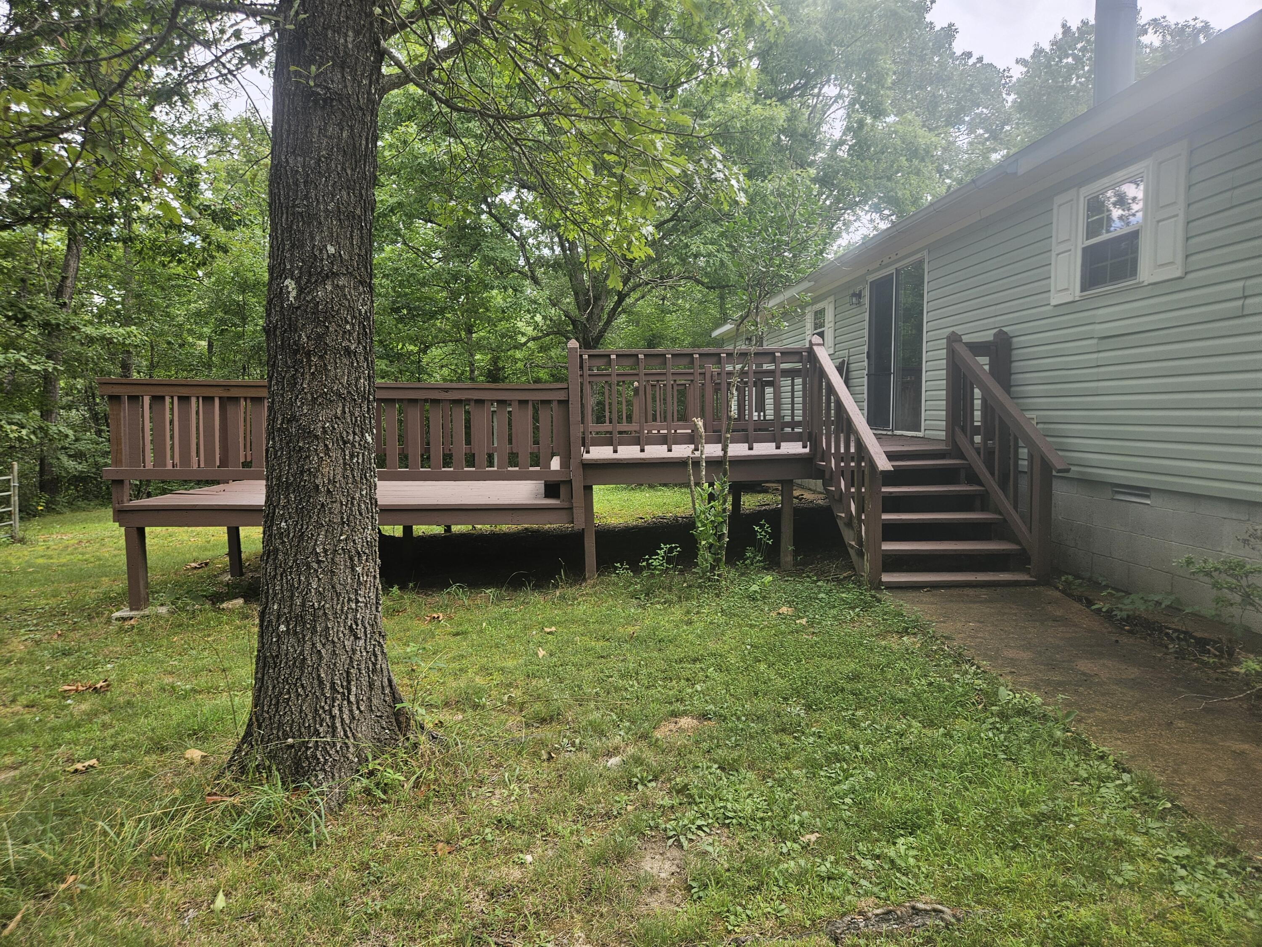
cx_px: 631
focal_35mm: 23
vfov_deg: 58.9
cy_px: 474
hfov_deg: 73.9
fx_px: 839
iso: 25
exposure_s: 1/212
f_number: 1.8
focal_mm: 5.4
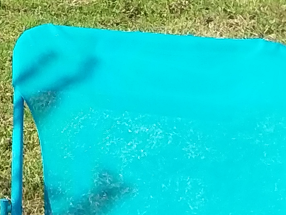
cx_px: -416
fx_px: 1232
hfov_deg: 11.0
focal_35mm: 149
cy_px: -208
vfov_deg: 9.4
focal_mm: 2.91
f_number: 1.9
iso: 40
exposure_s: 1/1203
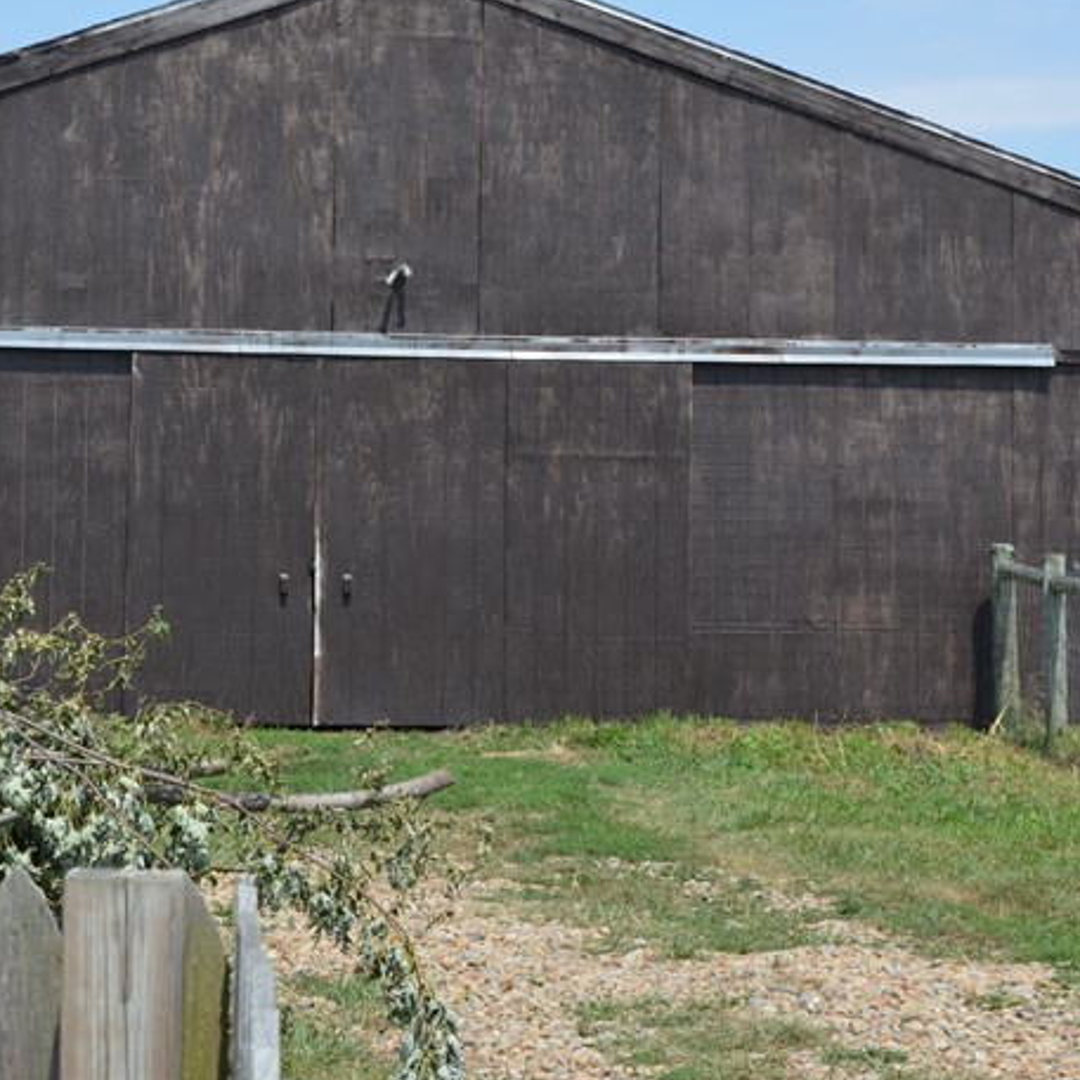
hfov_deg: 16.9
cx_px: 523
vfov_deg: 16.9
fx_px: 3636
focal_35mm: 103
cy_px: 389
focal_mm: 34
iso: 110
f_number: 8
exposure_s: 1/250
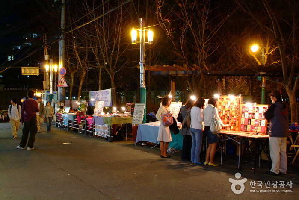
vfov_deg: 32.0
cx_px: 150
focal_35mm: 42
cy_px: 100
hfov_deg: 46.3
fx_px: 349
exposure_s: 1/30
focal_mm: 28
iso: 800
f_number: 3.5
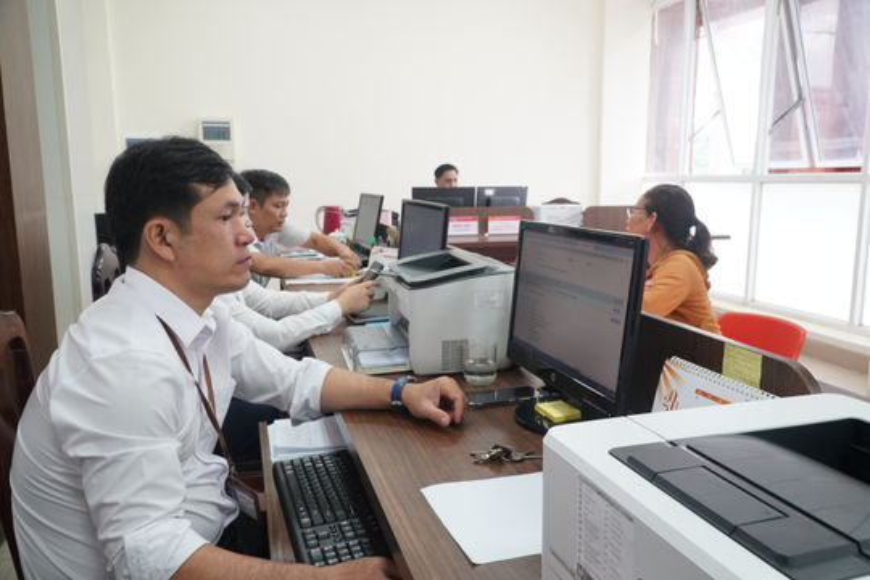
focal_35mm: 28
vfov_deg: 45.7
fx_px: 689
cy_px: 290
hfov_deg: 64.6
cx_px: 435
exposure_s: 1/50
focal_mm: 19
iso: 1000
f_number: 8
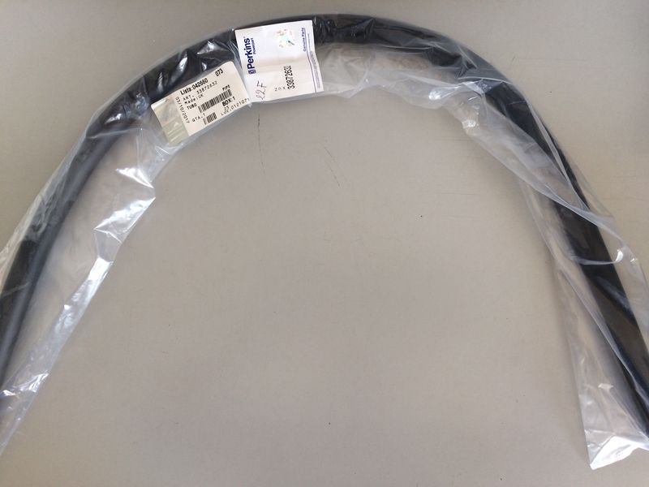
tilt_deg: -85.9
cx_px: 324
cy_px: 244
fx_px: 544
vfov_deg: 48.2
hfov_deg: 61.7
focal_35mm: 29
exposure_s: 1/50
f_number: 2.2
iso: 50
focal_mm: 4.15
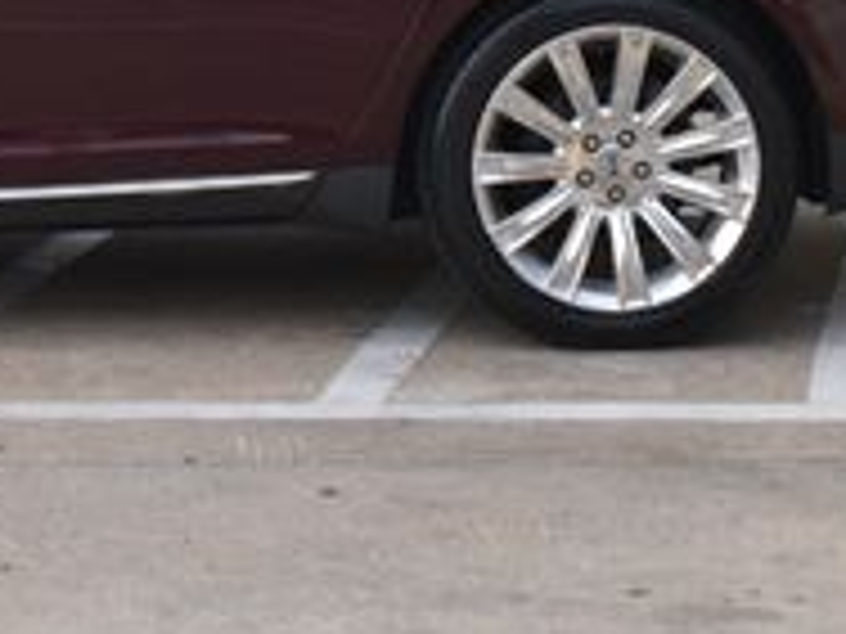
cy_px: -297
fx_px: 3486
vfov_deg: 10.1
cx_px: -32
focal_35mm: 143
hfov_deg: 13.6
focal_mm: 29
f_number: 7.1
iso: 400
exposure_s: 1/125
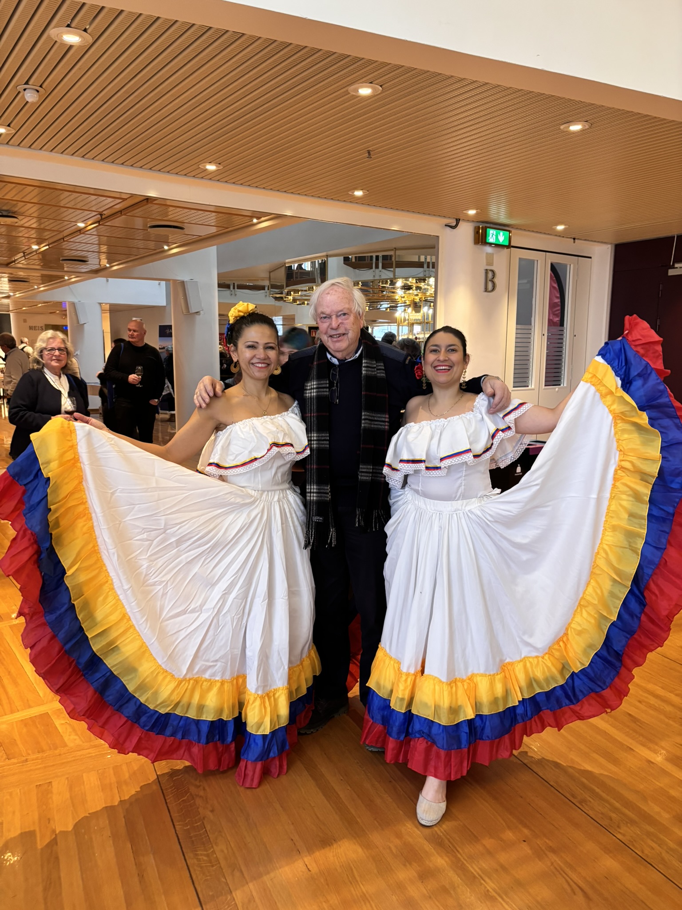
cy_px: 455
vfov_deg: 67.3
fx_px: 683
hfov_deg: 53.1
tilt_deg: -9.2
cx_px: 341
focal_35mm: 26
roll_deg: -1.0
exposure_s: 1/50
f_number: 1.6
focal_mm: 5.96
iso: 250
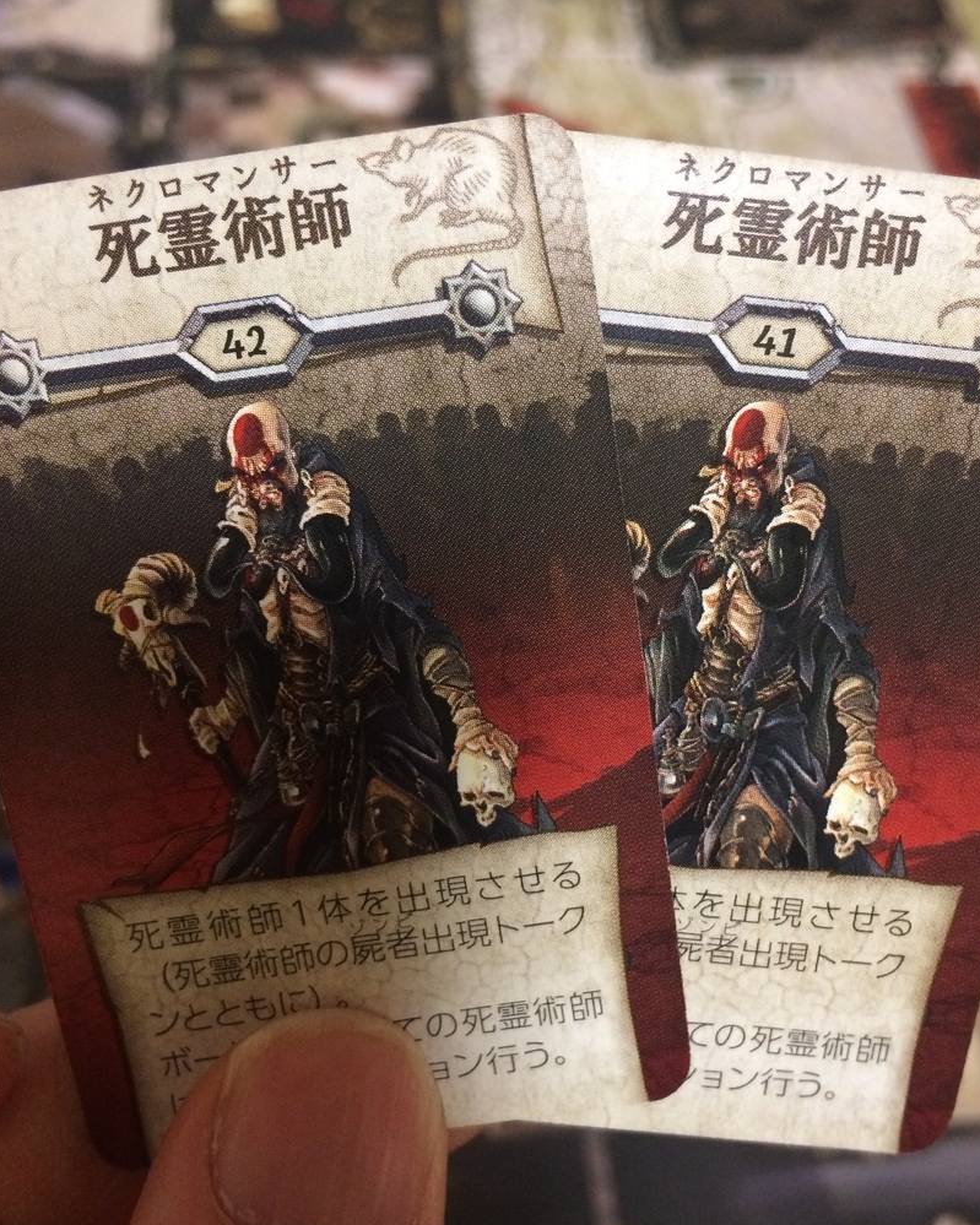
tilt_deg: -56.3
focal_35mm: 34
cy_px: 636
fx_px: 1233
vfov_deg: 52.8
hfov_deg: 43.3
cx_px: 525
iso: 200
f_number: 2.2
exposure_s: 1/30
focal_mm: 4.15
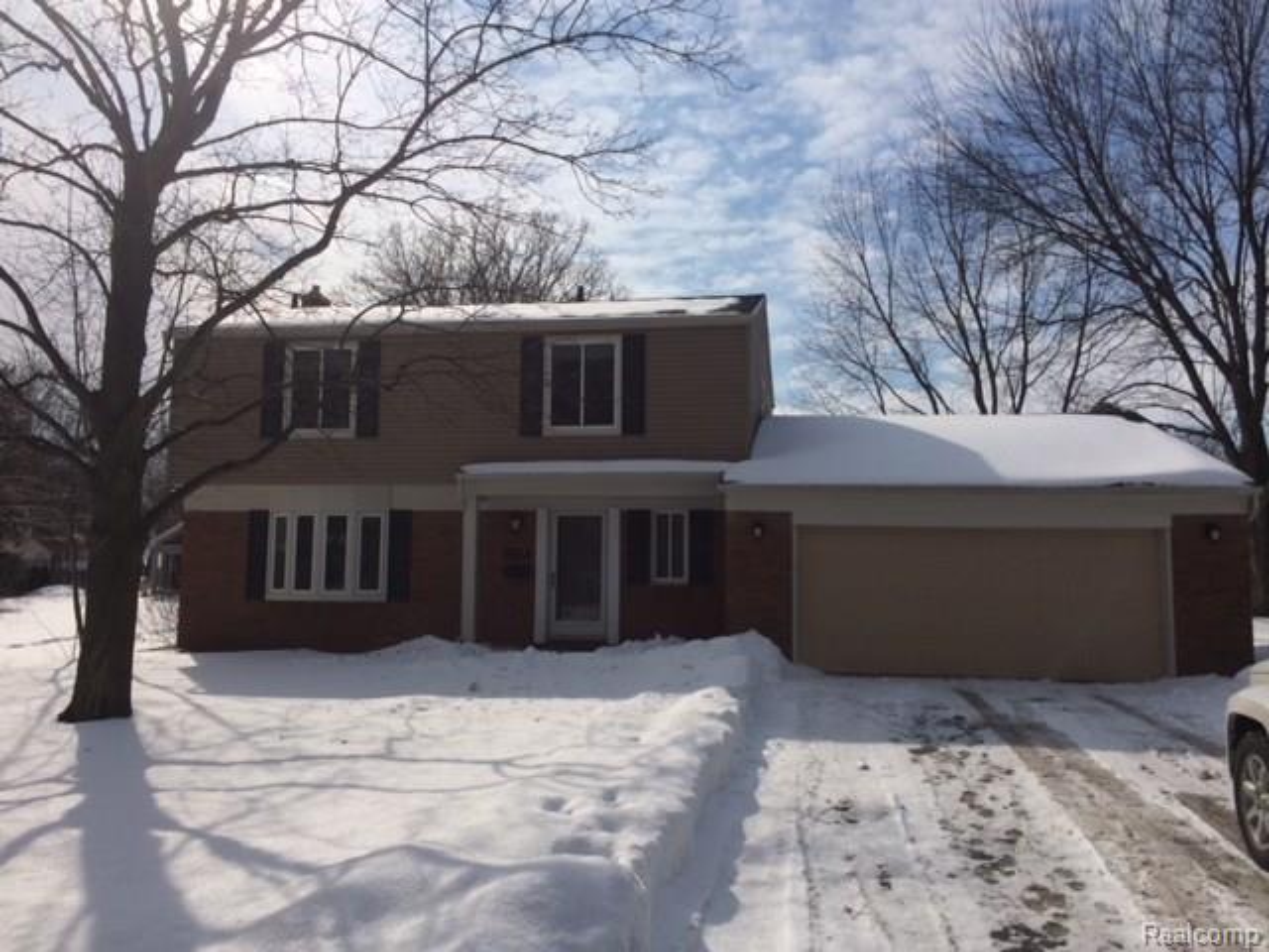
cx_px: 634
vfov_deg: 46.8
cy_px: 476
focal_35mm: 30
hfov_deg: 60.0
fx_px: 1100
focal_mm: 4.12
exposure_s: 1/6849
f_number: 2.2
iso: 40
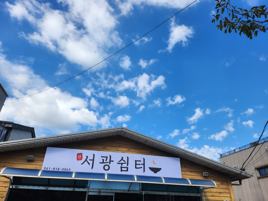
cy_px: 100
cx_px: 134
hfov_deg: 71.6
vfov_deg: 56.8
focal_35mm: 24
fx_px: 186
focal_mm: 5
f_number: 1.8
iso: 50
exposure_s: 1/3160
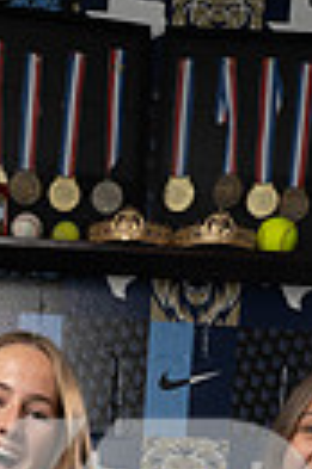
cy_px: 784
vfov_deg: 17.5
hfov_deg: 13.6
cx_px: 43
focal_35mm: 100
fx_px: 1303
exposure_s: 1/250
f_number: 8
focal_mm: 29
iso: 400
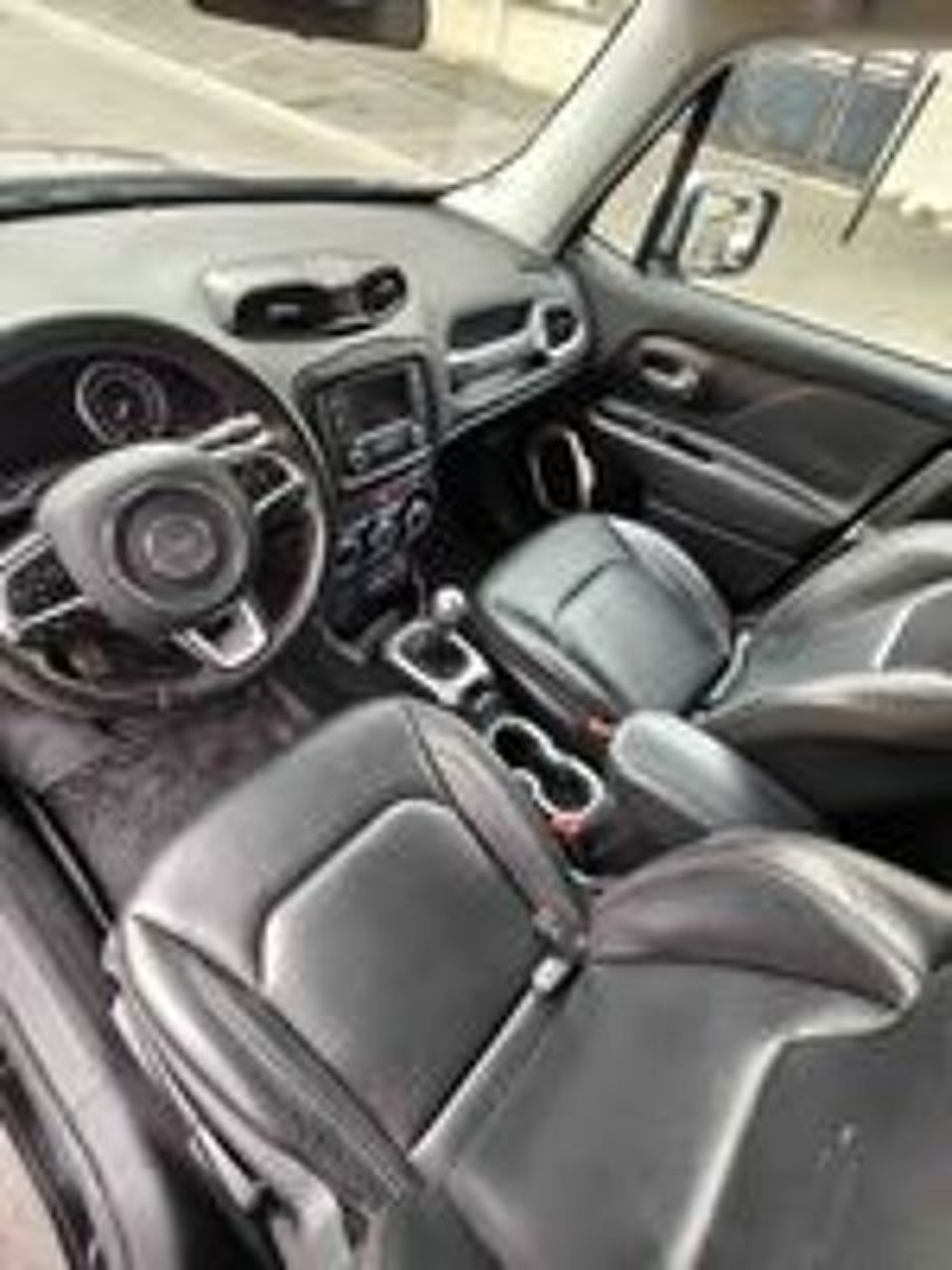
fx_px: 550
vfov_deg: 98.2
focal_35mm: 15
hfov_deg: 81.7
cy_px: 635
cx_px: 476
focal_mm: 1.67
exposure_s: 1/60
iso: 500
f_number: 2.2
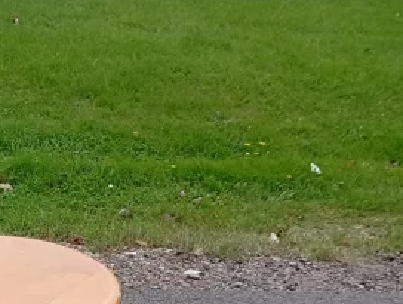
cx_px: -184
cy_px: 440
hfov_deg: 21.2
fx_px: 921
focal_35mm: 79
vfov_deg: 17.1
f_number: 1.8
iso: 50
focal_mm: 3.98
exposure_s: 1/250
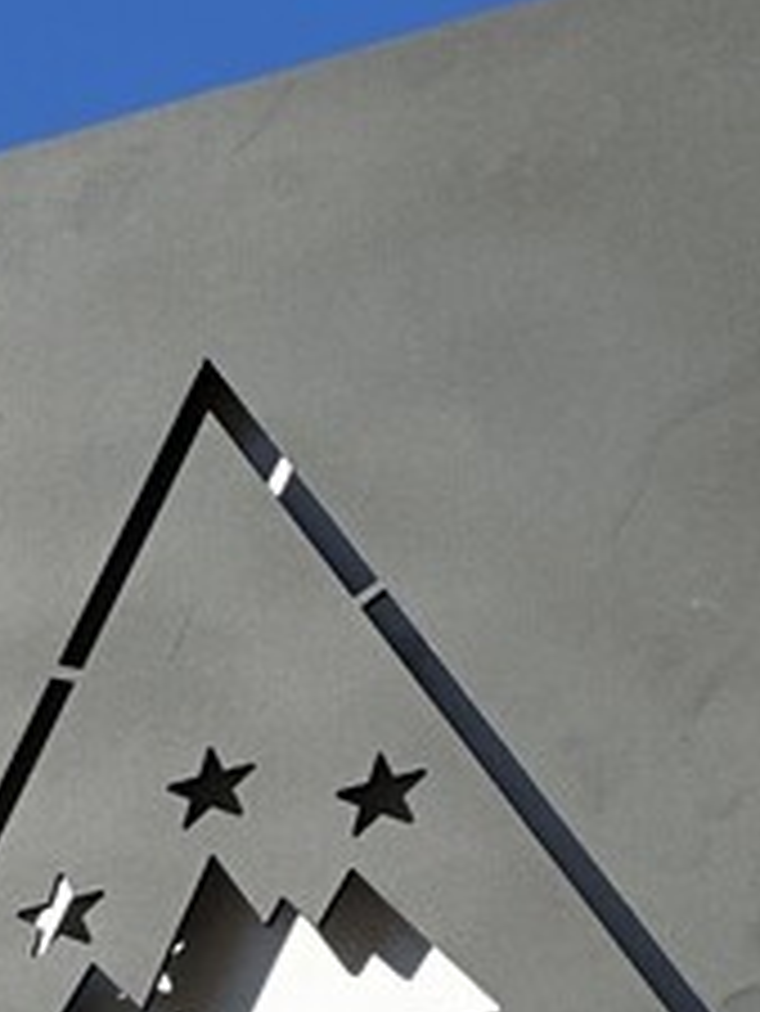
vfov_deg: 5.6
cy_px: 1714
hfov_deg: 4.2
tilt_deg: +30.3
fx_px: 10236
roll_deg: -0.9
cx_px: -567
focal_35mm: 350
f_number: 2.8
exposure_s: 1/521
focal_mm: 9
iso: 32
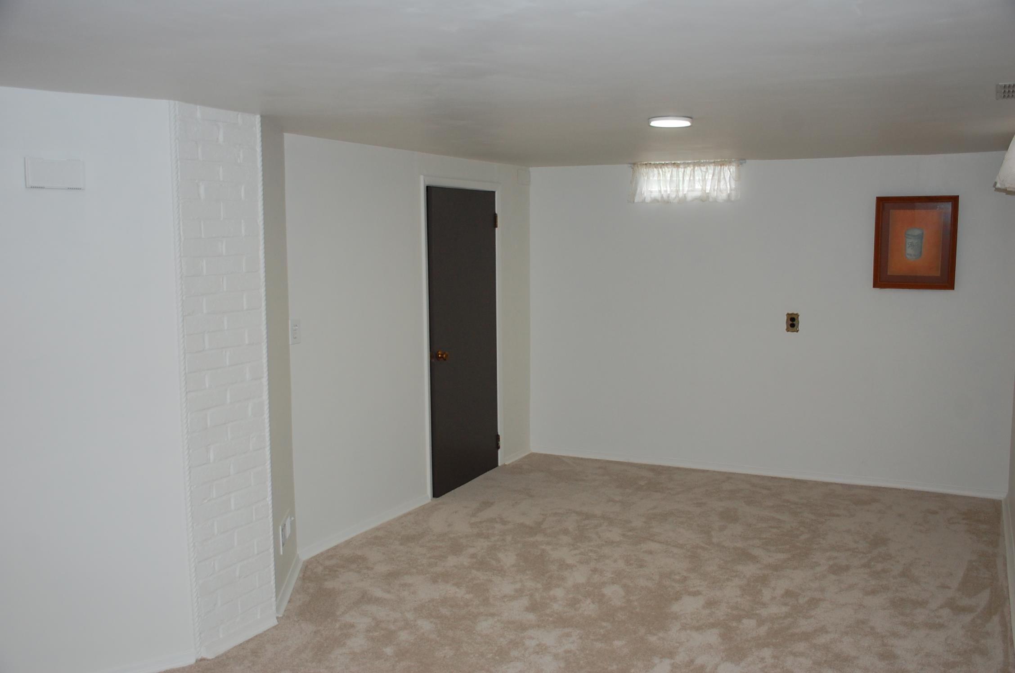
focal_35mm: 33
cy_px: 336
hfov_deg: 57.3
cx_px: 508
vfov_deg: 39.8
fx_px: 929
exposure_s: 1/60
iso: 400
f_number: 3.8
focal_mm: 22
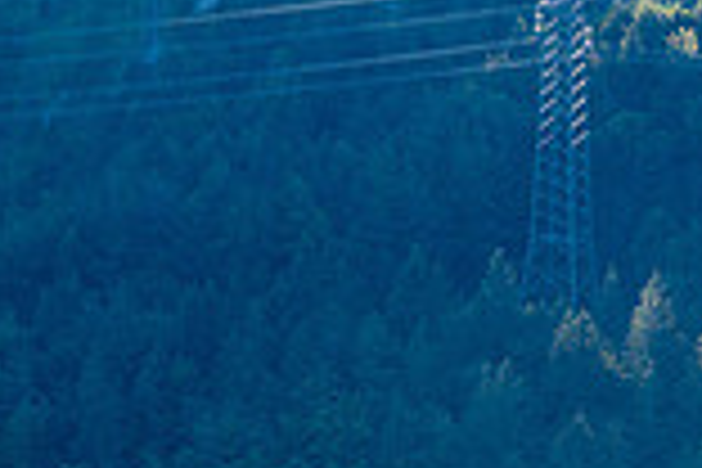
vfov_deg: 4.9
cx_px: 742
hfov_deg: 7.4
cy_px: 572
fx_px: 5421
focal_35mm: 278
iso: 250
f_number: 5
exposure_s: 1/400
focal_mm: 75
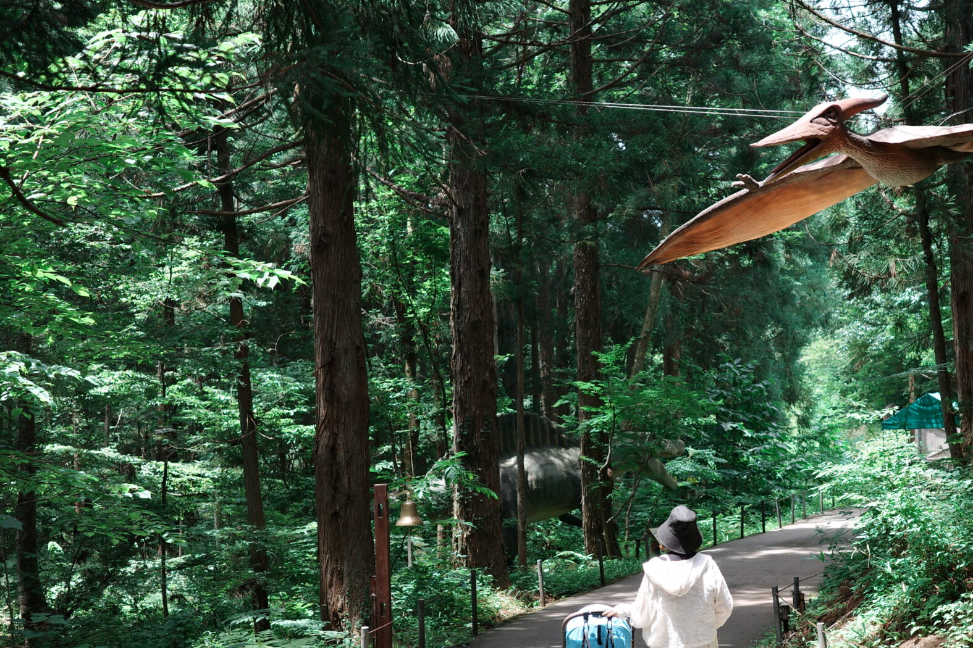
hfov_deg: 30.6
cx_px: 702
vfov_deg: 20.9
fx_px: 1757
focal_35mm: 65
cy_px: 389
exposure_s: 1/400
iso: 200
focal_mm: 26
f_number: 2.8
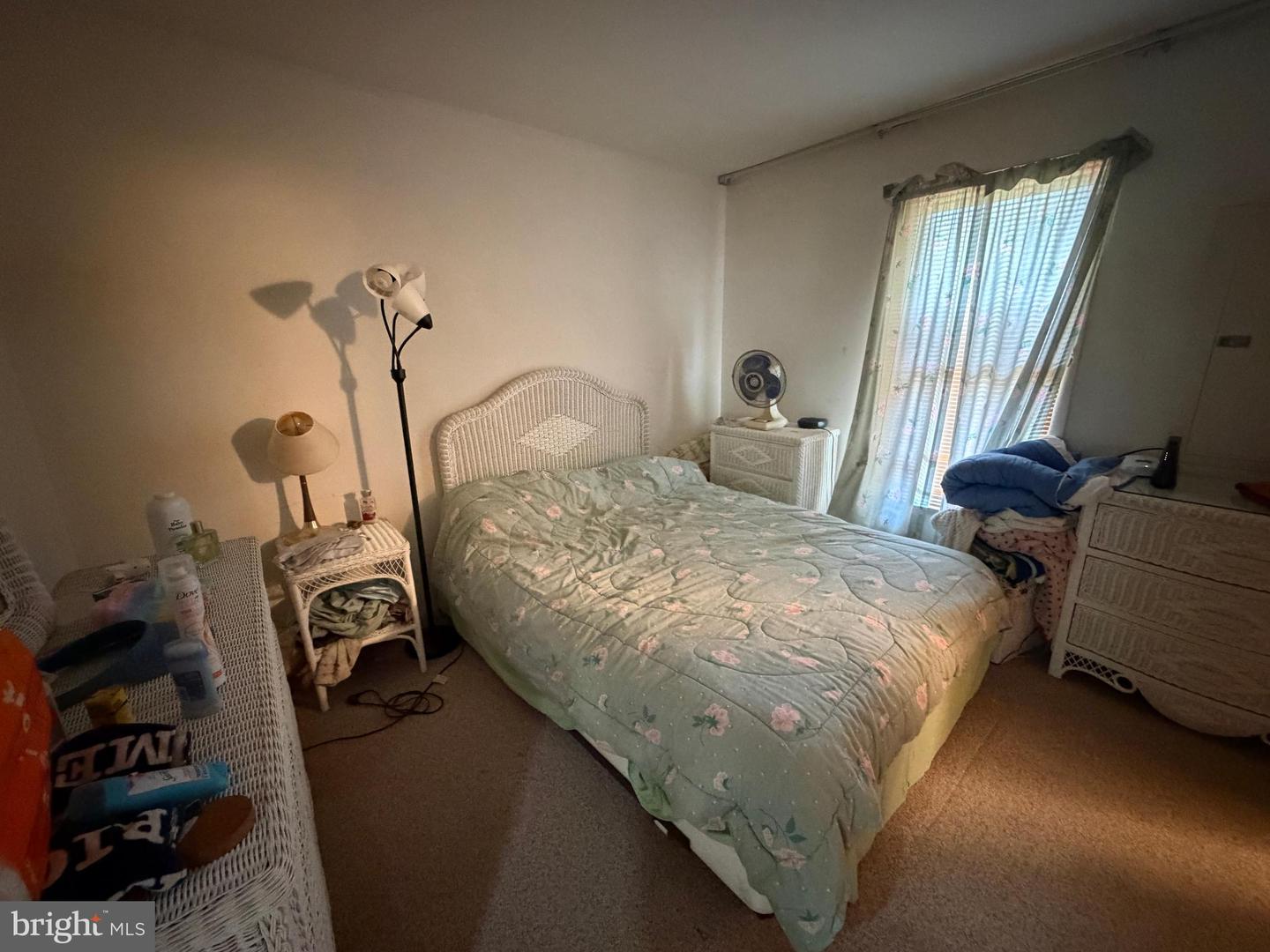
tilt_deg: -14.4
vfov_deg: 85.7
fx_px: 514
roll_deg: +1.9
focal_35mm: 14
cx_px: 635
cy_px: 476
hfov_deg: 102.1
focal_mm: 2.22
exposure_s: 1/40
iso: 1250
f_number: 2.2
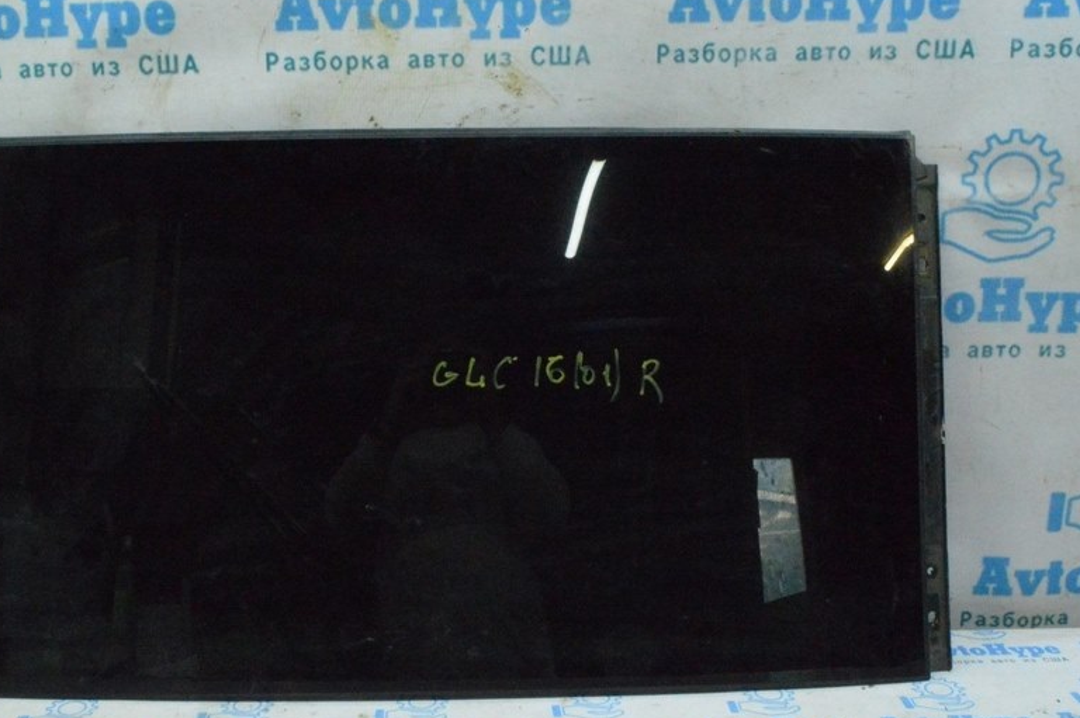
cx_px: 430
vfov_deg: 30.5
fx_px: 1319
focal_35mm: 44
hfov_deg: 44.3
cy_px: 362
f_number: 25
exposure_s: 1/50
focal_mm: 22
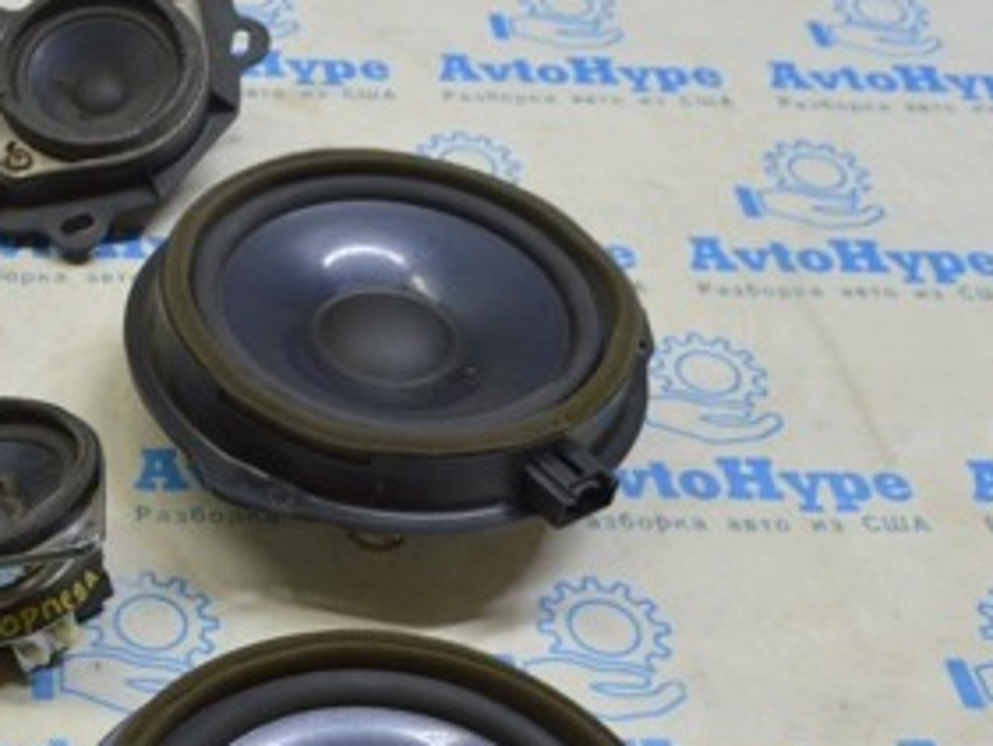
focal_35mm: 59
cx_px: -25
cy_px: 606
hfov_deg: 30.2
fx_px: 1693
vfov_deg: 24.4
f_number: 5.6
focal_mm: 18
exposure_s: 1/25
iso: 400
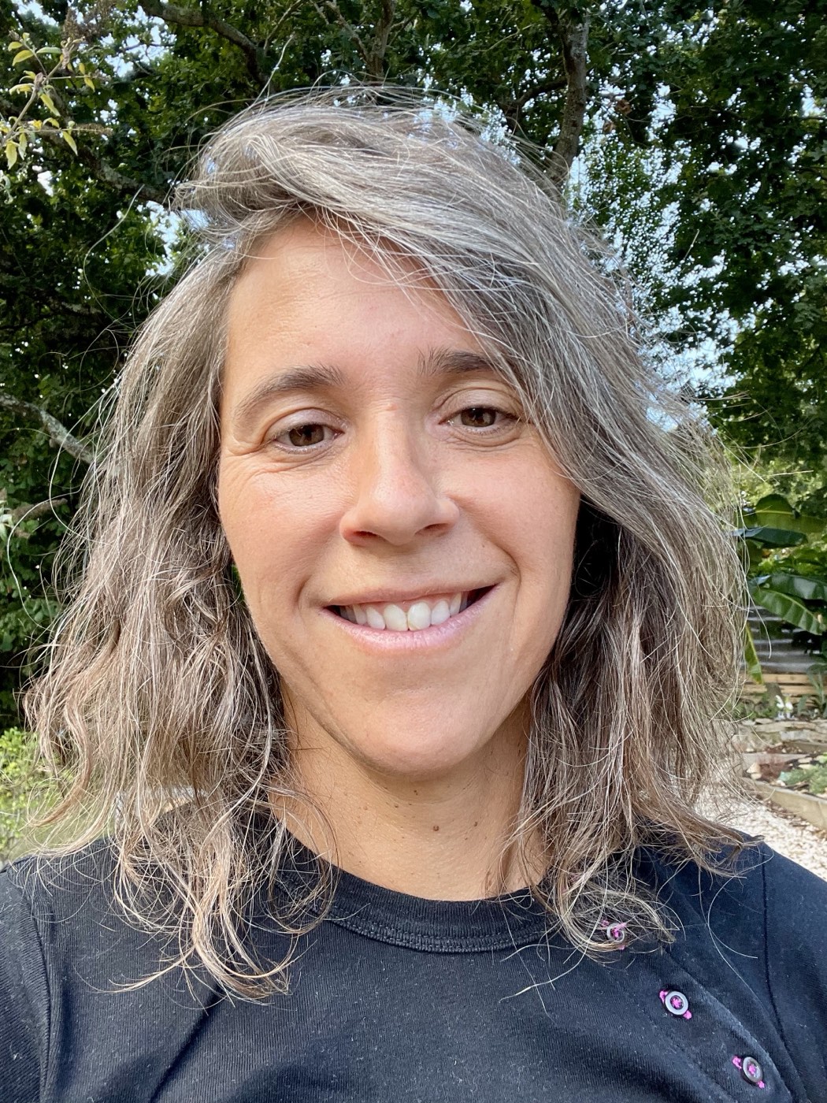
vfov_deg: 60.0
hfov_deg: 46.8
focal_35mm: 30
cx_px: 414
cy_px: 552
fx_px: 956
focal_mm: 2.71
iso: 40
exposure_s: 1/121
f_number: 2.2
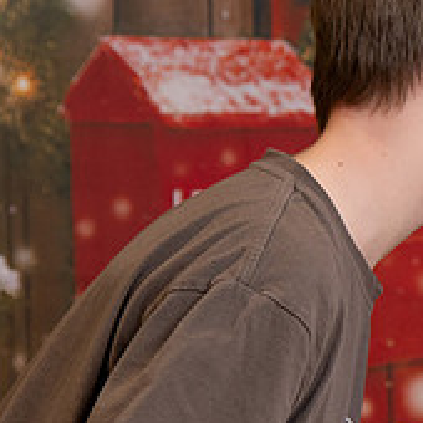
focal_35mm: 291
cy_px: 174
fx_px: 4023
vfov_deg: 6.0
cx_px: 612
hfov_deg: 6.0
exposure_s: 1/200
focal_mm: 78
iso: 1250
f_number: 4.5
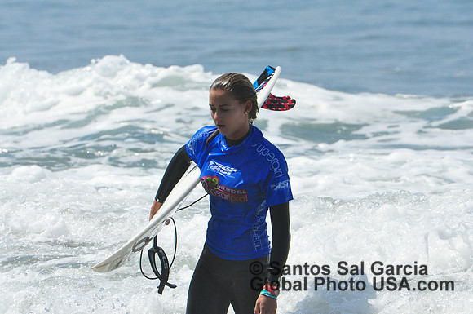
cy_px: 157
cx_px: 236
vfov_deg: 1.7
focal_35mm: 825
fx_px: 10824
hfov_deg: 2.5
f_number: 13
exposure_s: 1/2000
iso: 1250
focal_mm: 550
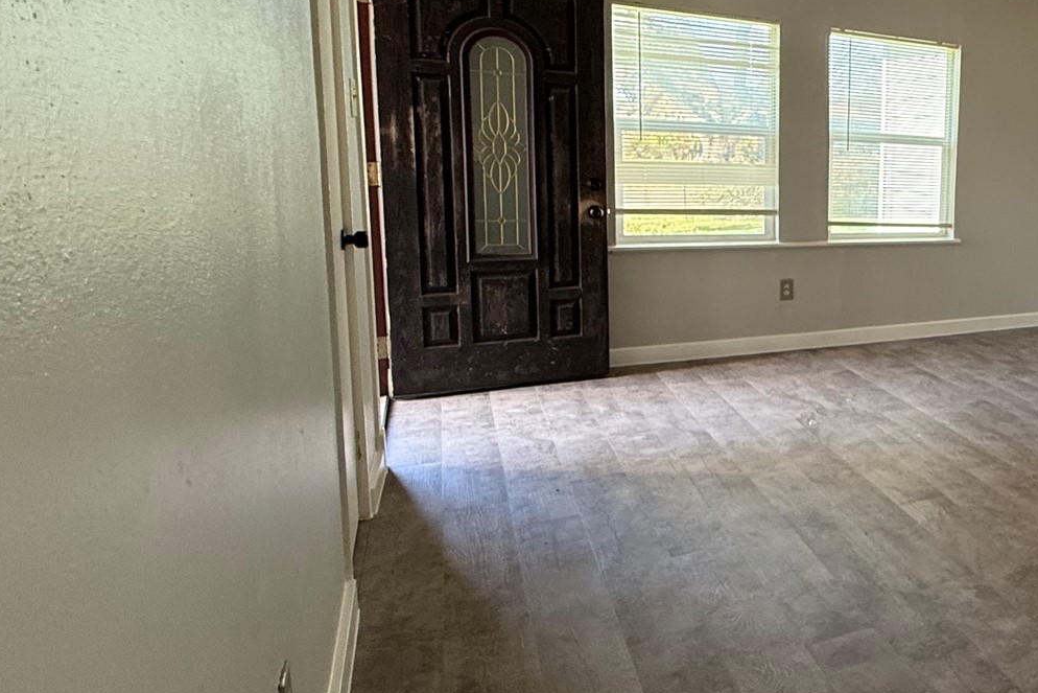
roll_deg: -2.8
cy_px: 270
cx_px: 1042
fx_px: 865
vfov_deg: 43.4
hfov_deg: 50.0
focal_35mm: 30
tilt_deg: -4.8
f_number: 2.2
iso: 200
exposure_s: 1/120
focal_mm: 2.22
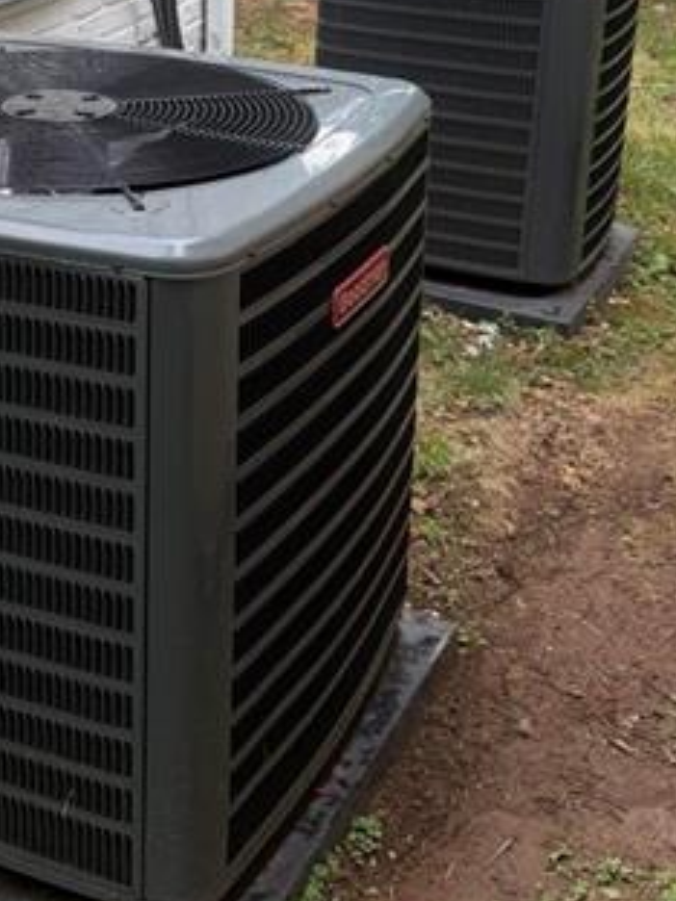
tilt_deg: -15.5
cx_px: 32
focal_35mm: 59
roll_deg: +0.9
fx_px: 1536
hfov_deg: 23.9
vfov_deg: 31.2
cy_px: 95
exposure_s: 1/765
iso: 80
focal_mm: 6.76
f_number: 1.78
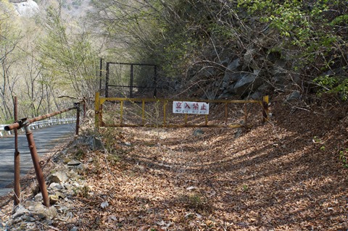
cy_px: 116
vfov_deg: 42.2
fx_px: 300
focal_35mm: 31
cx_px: 174
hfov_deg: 60.3
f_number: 5.6
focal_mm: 20.7
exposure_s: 1/80
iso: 100
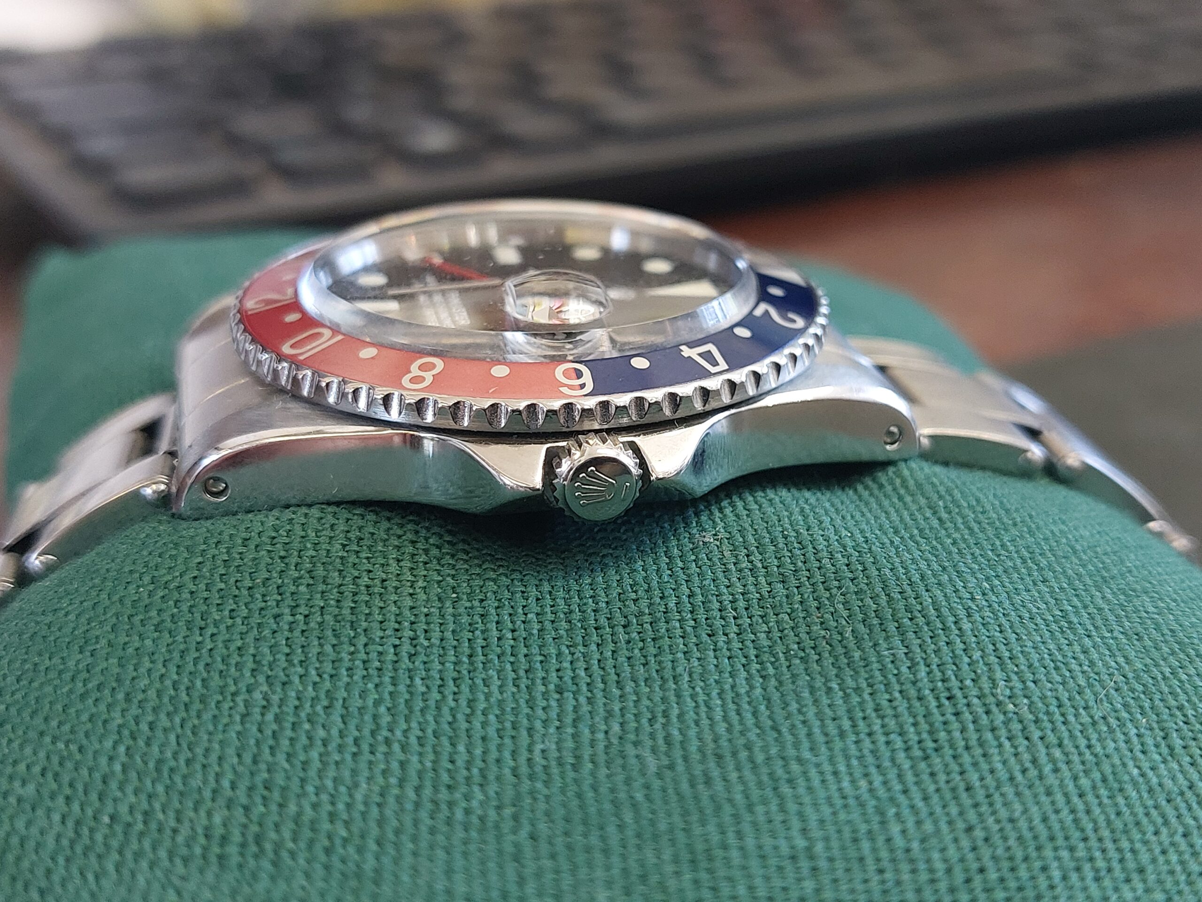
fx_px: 868
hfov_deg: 69.4
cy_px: 451
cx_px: 601
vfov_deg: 54.9
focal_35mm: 25
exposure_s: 1/50
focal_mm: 5.23
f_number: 1.8
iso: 200
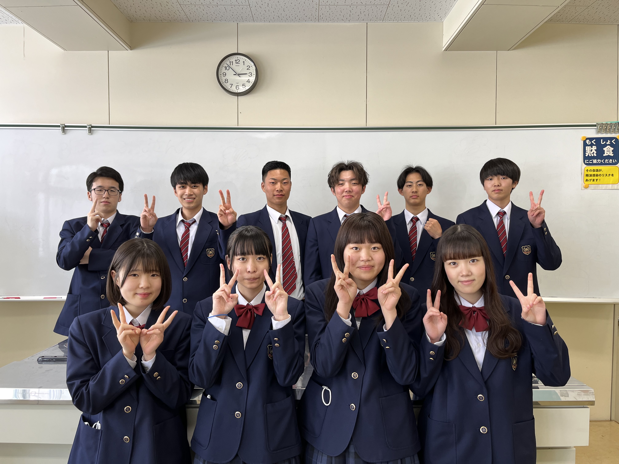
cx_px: 310
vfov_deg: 53.1
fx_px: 465
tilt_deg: -2.2
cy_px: 232
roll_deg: +0.0
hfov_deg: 67.3
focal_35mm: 26
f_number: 1.6
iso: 64
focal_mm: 5.1
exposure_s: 1/100
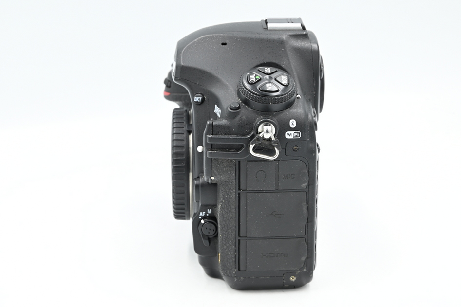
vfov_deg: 18.2
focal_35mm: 75
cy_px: 154
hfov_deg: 27.0
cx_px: 230
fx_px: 960
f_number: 14
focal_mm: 75
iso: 200
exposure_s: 1/13
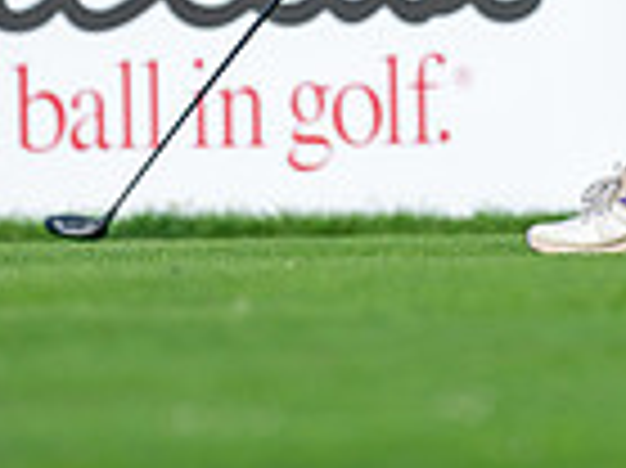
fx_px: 16858
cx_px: 342
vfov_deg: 1.6
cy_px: -423
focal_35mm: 933
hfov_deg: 2.1
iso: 400
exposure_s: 1/1600
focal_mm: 300
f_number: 5
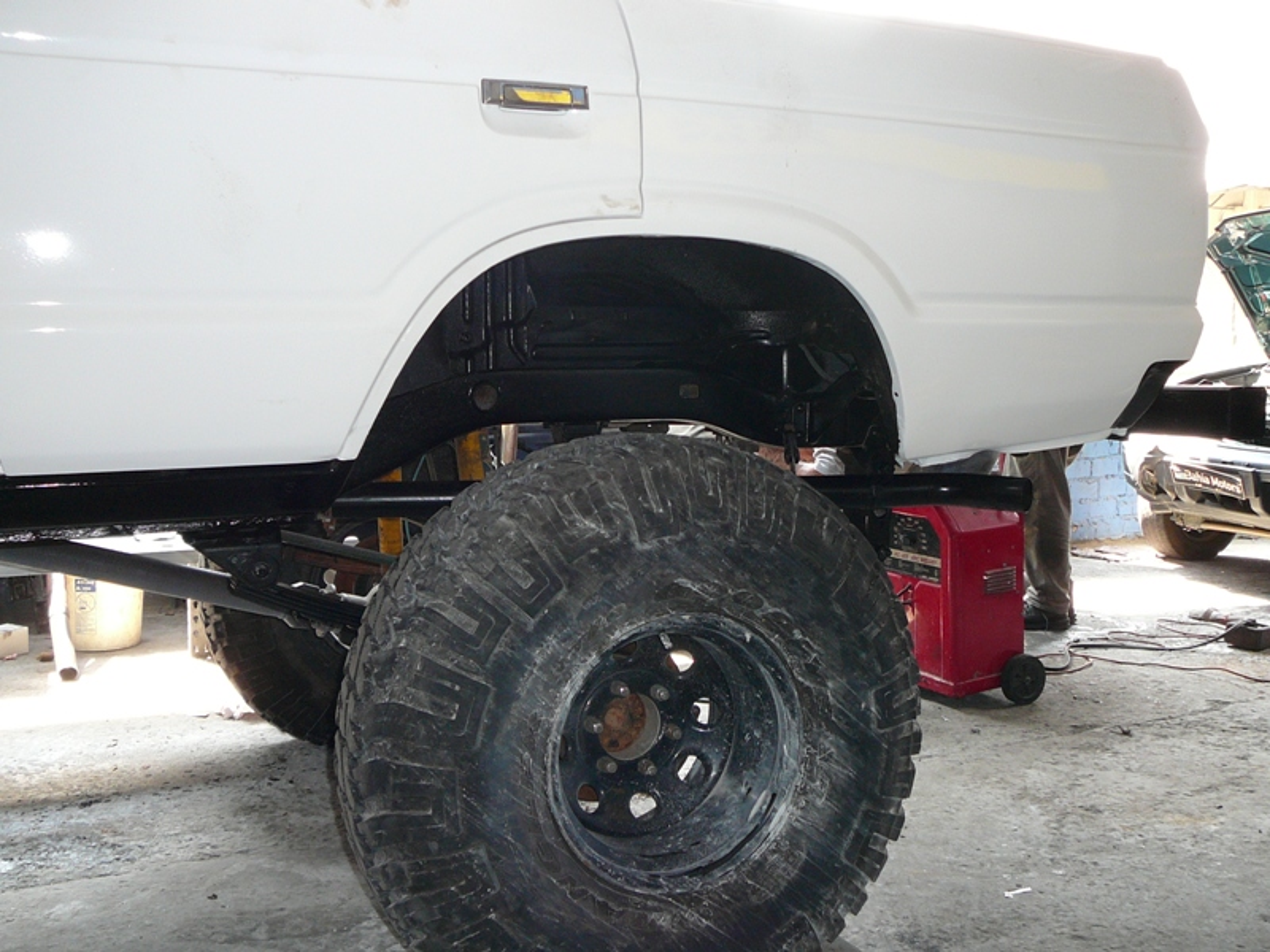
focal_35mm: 35
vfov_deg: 40.7
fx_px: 1284
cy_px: 476
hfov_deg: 52.6
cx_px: 635
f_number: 2.8
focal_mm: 5.2
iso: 100
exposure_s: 1/30
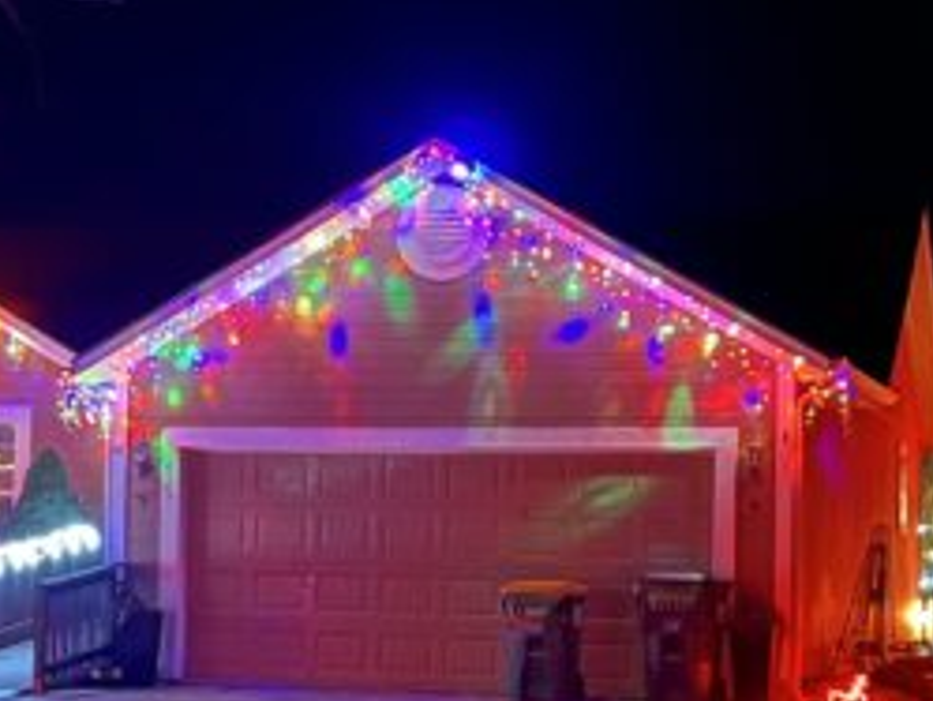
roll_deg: -0.7
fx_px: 2885
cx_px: 199
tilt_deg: +2.3
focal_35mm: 107
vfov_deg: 13.8
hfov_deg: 18.2
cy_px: 469
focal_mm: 5.7
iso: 1250
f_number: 1.5
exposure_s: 1/5
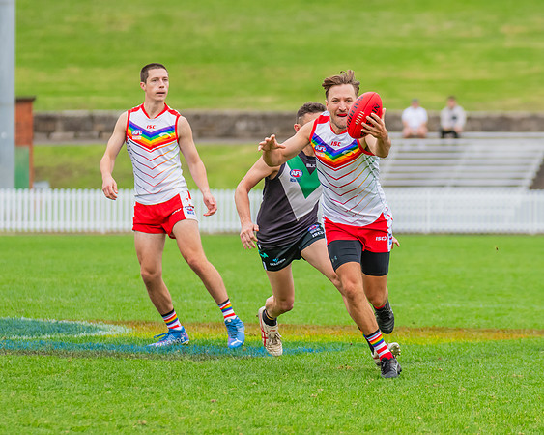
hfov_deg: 5.1
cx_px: 373
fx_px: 6058
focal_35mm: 376
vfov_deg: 4.1
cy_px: 247
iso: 800
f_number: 5
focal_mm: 210
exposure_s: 1/1000
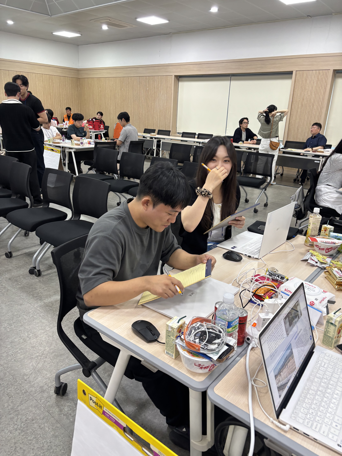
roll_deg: -5.8
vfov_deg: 67.3
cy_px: 228
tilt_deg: -16.8
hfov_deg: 53.1
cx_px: 171
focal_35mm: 26
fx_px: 343
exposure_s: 1/60
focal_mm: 5.96
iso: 125
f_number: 1.6
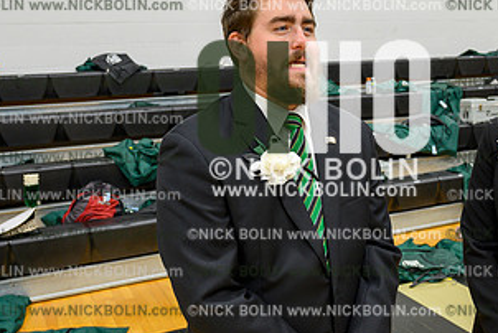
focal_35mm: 46
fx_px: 637
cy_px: 119
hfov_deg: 42.4
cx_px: 313
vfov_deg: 29.2
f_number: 4.5
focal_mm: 24
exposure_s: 1/50
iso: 800
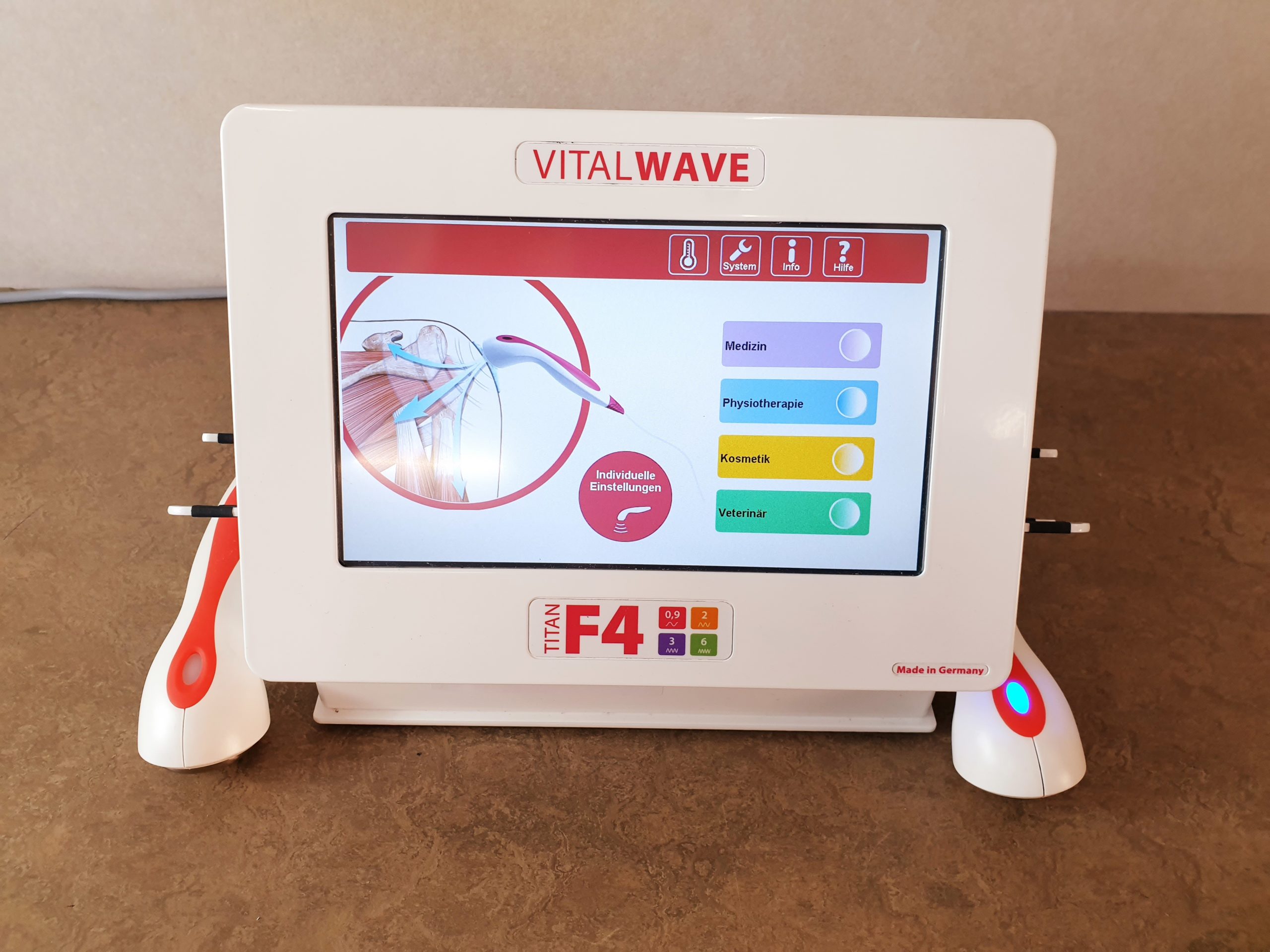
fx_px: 954
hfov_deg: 67.3
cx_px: 635
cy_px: 476
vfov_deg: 53.1
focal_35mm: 26
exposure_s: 1/50
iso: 80
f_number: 2.4
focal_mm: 4.3
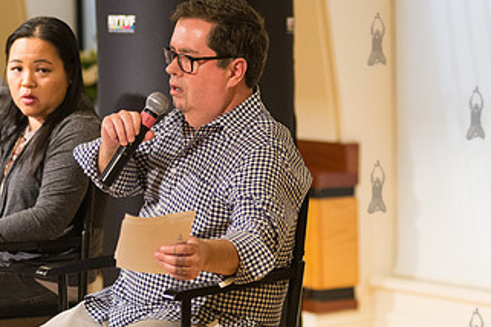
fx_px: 2264
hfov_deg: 12.4
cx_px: 179
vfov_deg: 8.3
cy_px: 112
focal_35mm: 166
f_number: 2.8
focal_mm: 92
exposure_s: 1/400
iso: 4000
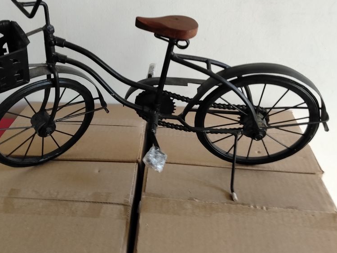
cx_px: 128
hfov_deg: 50.9
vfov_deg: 39.5
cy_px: 104
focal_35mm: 36
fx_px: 351
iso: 584
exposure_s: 1/50
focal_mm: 4.05
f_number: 1.8
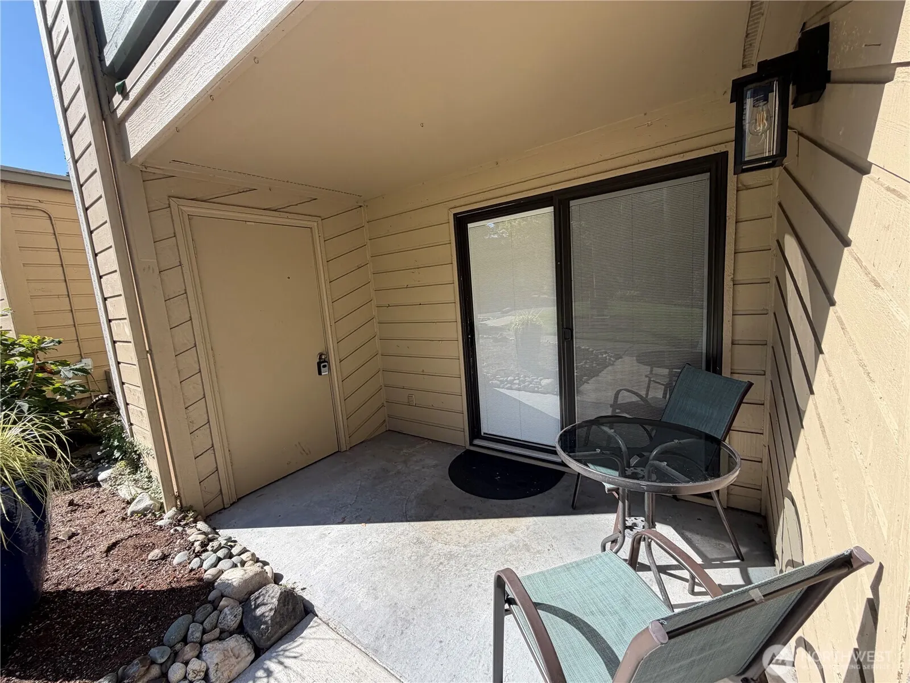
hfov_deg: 102.1
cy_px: 342
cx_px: 455
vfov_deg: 85.7
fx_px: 368
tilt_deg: -8.1
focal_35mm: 14
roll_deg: +4.1
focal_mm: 2.22
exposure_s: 1/502
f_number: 2.2
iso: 50
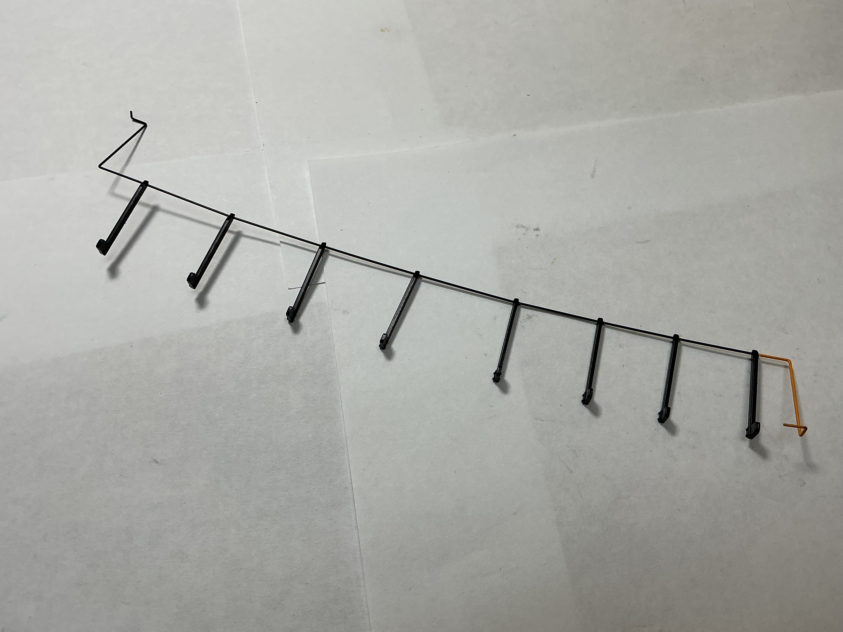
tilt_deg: -64.9
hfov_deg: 61.7
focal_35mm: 29
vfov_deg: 48.2
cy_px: 316
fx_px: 706
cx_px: 422
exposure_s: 1/307
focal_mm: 3
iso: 25
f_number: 1.8
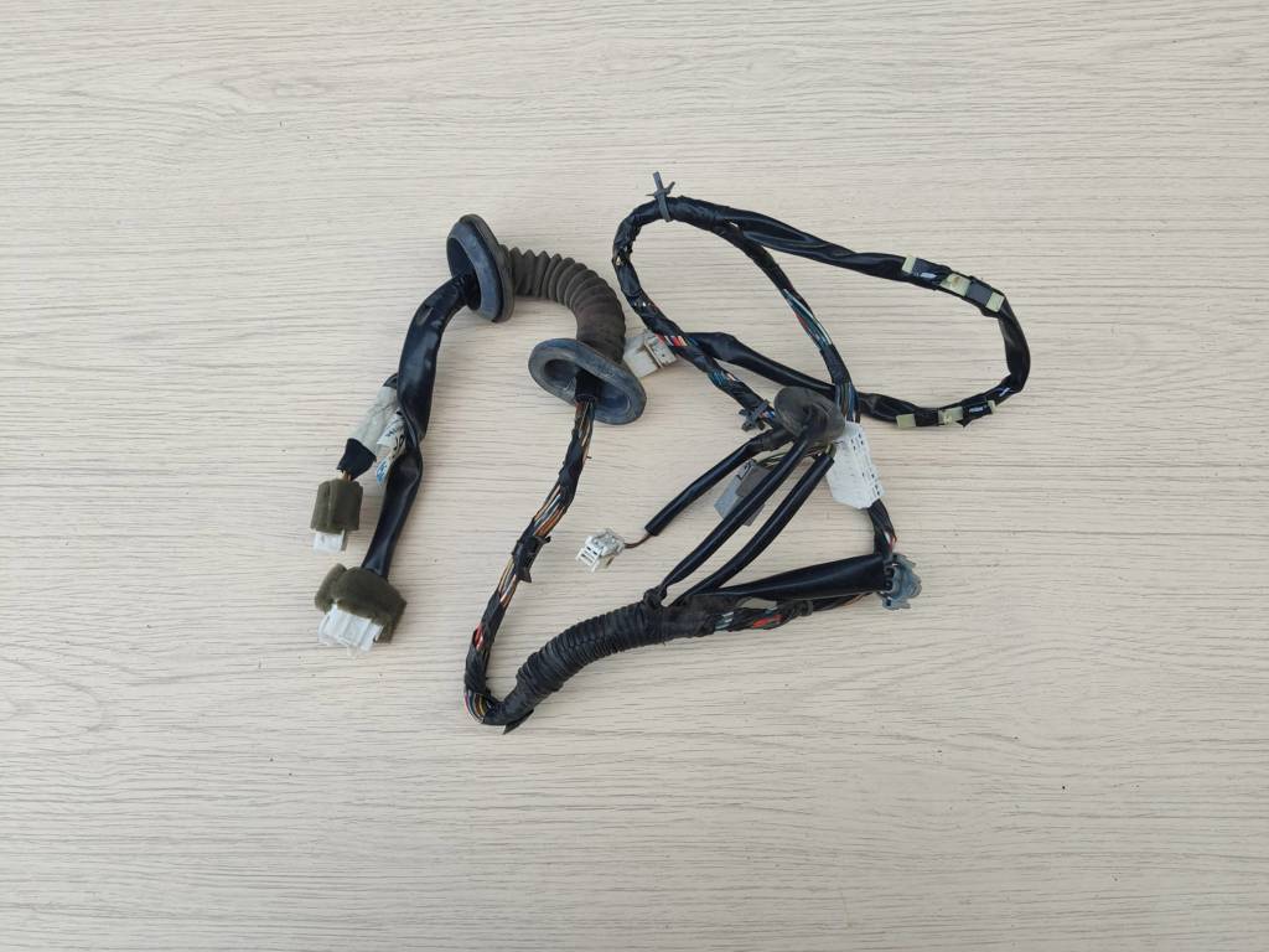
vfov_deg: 53.1
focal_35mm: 26
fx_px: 953
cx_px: 634
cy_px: 476
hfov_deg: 67.3
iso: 142
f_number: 1.75
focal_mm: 4.75
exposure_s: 1/100
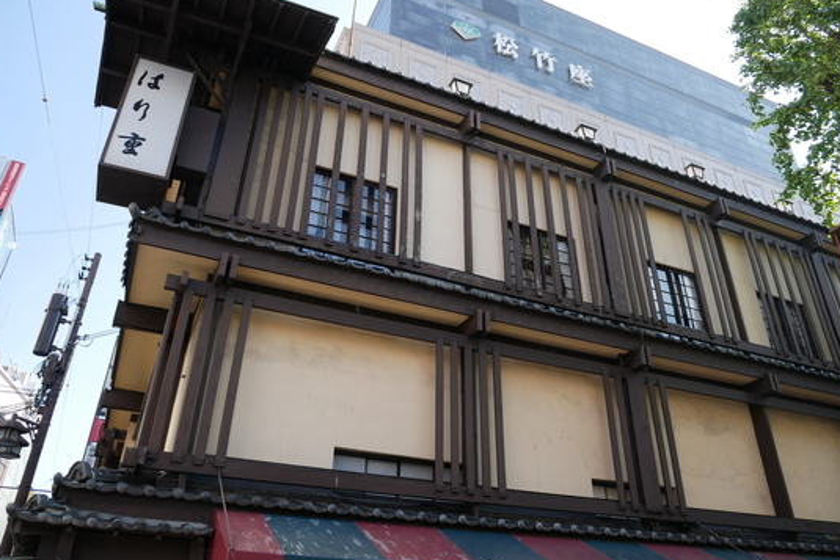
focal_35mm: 28
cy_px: 230
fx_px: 653
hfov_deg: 65.4
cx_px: 449
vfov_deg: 46.2
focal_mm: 12
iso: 200
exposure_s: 1/250
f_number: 5
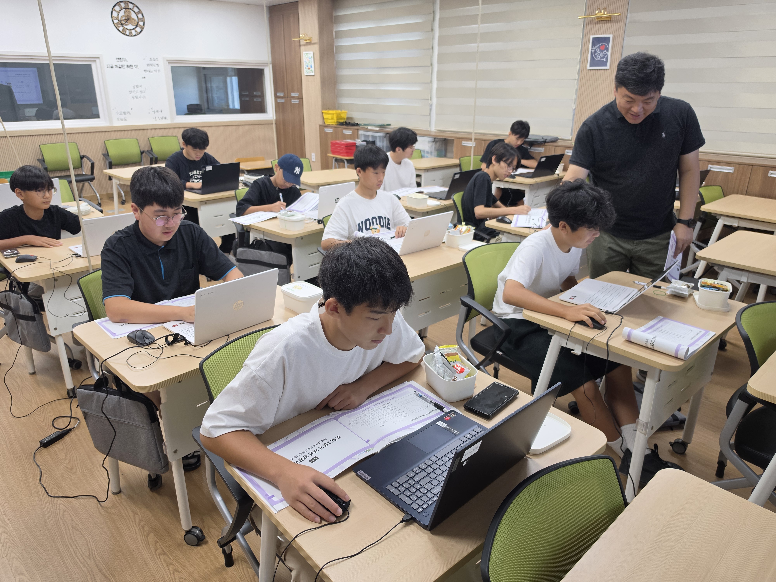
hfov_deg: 73.9
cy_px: 291
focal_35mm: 23
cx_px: 388
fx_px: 516
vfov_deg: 58.9
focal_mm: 6.5
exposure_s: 1/120
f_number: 1.4
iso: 100
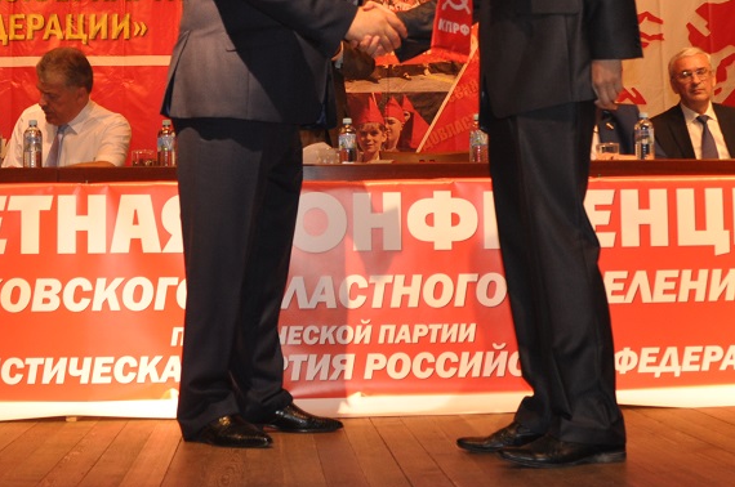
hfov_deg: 32.9
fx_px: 1243
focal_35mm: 61
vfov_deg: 21.9
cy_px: 96
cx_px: 371
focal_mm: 18
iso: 400
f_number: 3.5
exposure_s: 1/125
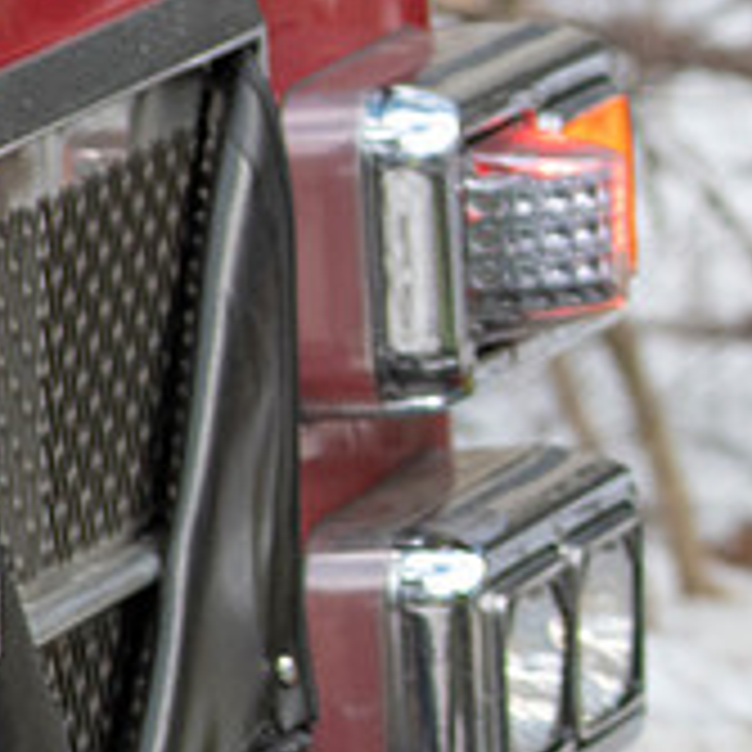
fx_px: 17278
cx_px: 1442
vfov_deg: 2.5
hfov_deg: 2.5
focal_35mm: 703
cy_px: 173
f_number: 4.8
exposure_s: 1/1250
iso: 640
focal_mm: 125
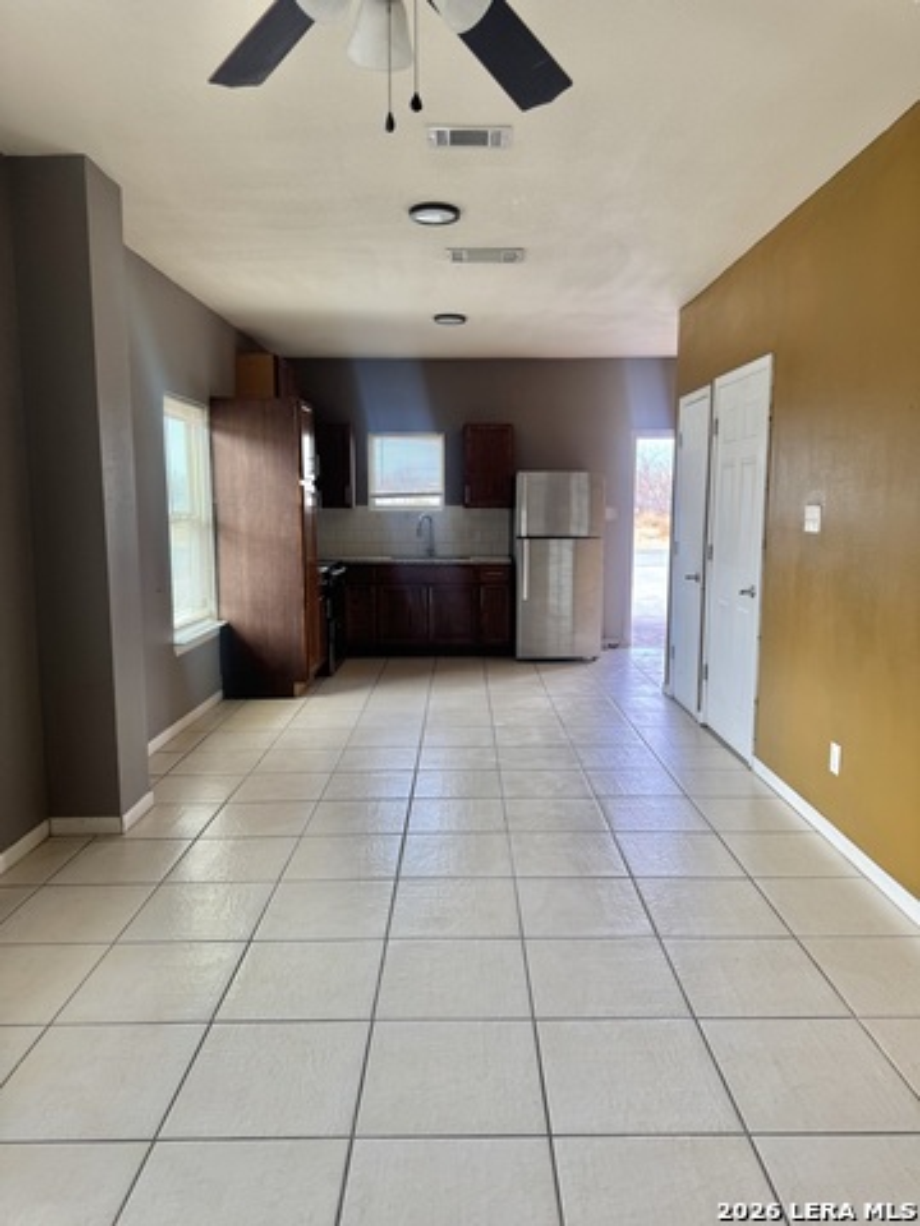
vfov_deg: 71.6
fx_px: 850
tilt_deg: -7.7
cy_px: 613
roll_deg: -0.2
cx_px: 460
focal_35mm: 24
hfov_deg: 56.8
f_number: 1.78
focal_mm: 6.76
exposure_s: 1/164
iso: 100
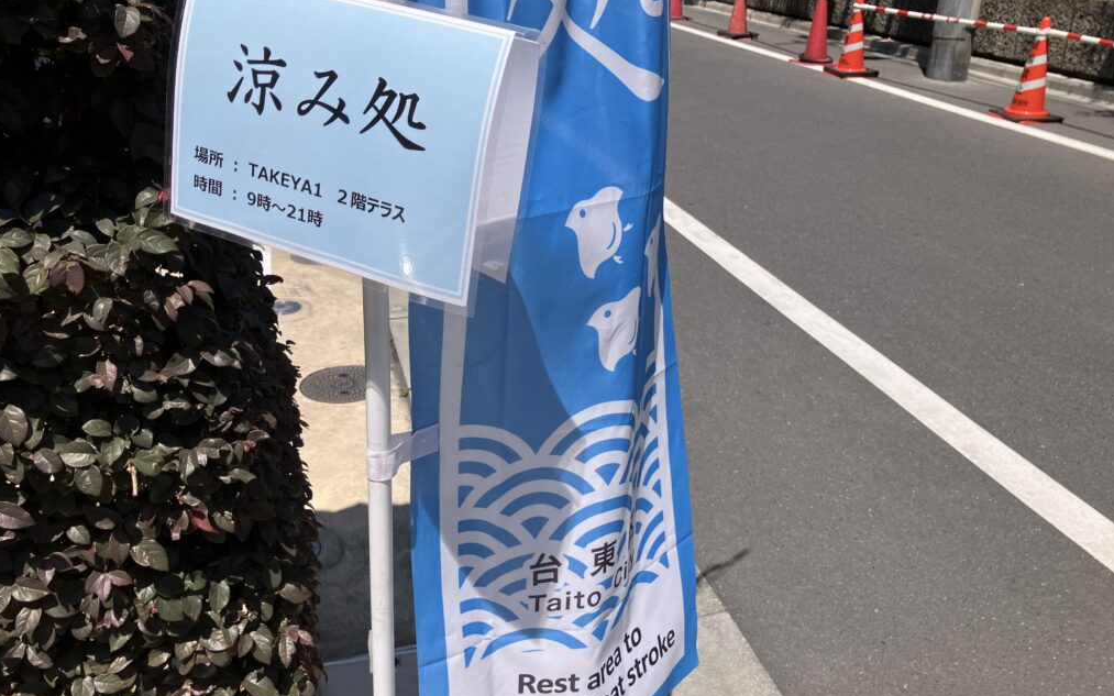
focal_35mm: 30
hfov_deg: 62.9
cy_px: 350
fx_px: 911
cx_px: 558
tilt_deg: -24.7
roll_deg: +2.1
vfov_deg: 41.8
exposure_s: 1/2703
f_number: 1.8
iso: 32
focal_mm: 3.99
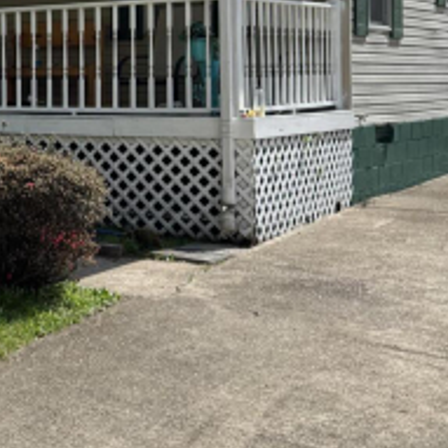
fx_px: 1084
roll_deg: +0.9
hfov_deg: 21.3
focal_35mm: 74
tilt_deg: -0.3
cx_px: -127
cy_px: 67
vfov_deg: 22.9
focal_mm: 6.76
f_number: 1.78
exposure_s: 1/3247
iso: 80
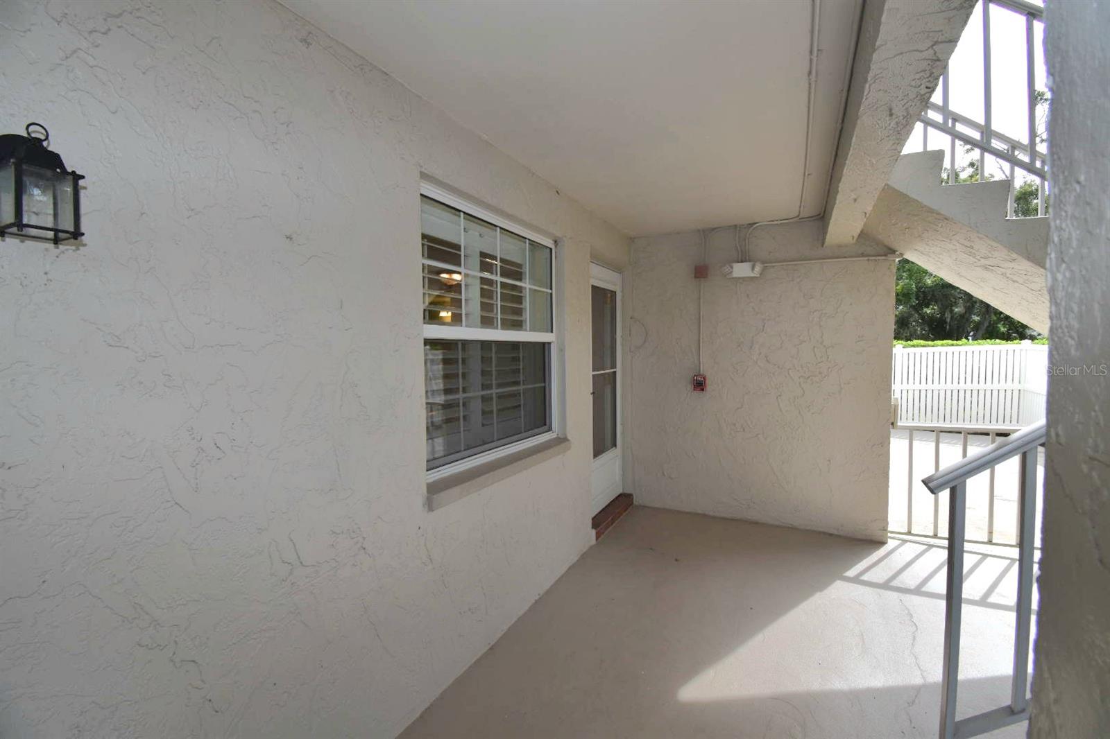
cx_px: 555
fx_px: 462
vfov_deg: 77.3
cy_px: 370
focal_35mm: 15
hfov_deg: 100.4
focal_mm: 10
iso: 200
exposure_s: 1/250
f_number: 8
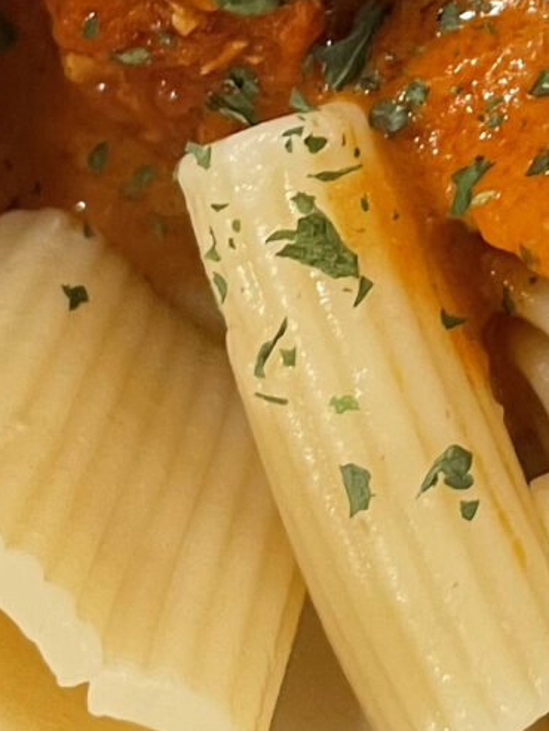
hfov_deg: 10.7
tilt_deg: -85.9
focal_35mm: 135
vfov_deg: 14.1
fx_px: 2854
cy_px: -179
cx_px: 764
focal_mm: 4.2
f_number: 1.6
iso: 160
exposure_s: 1/60
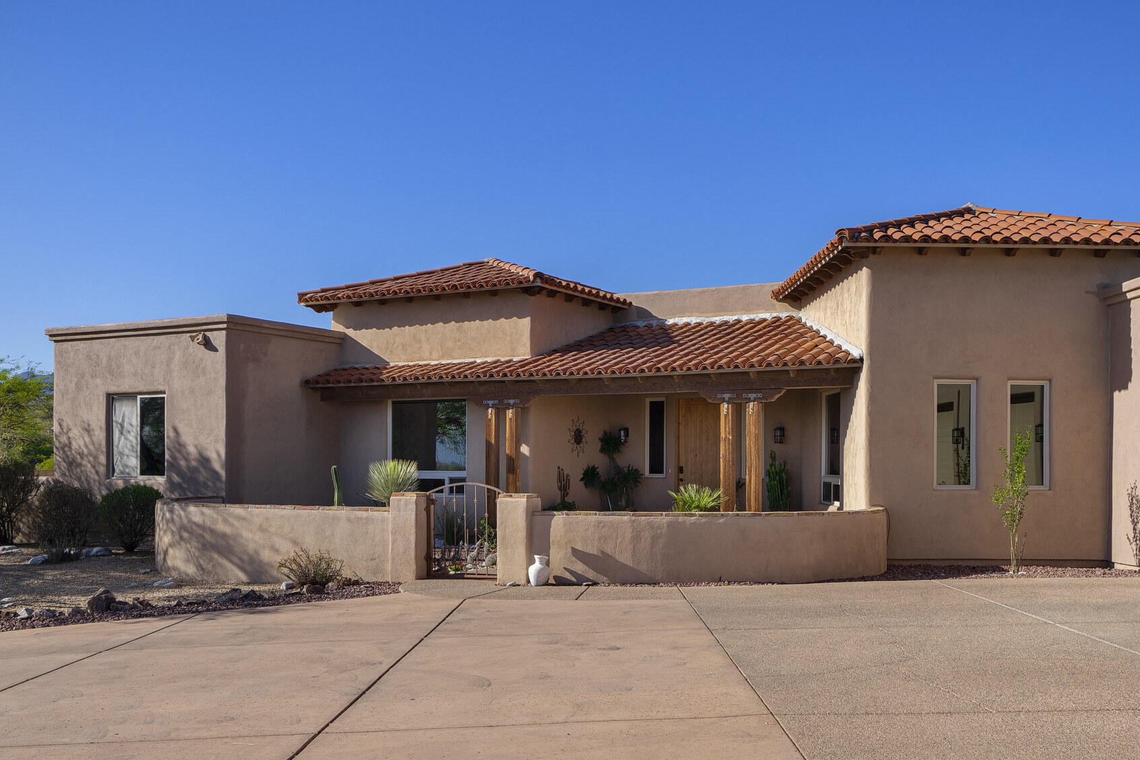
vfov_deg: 39.8
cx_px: 613
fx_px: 1045
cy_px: 455
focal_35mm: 33
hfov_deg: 57.2
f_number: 9
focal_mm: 20
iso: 100
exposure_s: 1/160
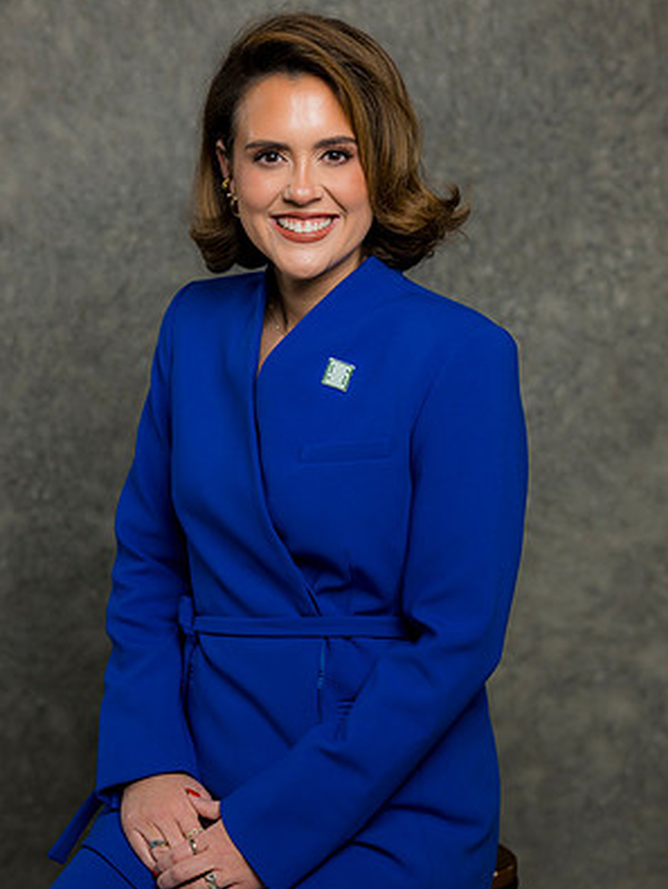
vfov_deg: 21.1
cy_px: 439
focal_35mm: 93
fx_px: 2389
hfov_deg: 15.9
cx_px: 333
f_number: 5
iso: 125
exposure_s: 1/200
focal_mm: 85
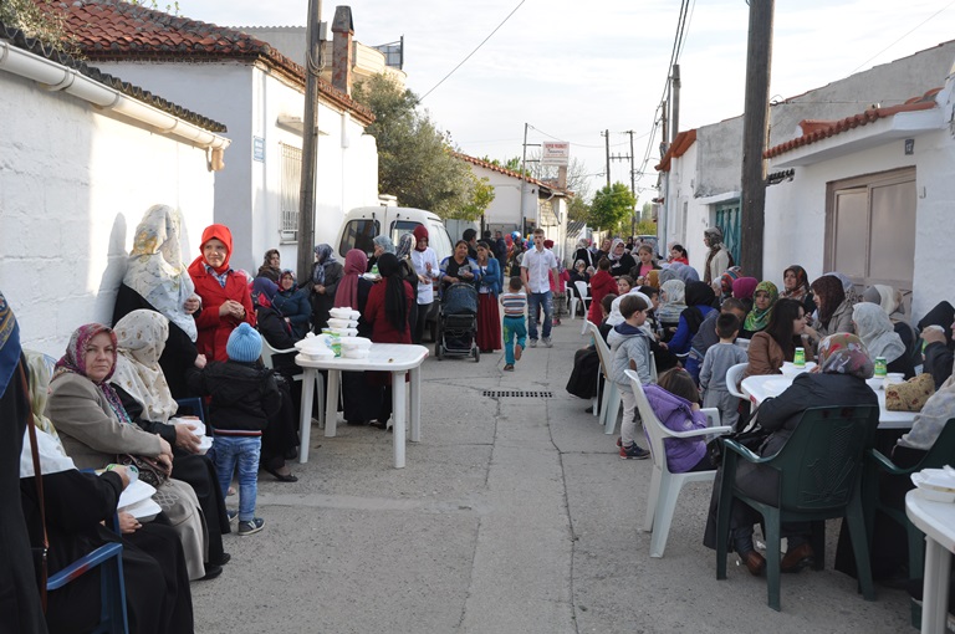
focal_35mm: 39
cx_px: 478
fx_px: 1033
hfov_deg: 49.6
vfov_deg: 34.1
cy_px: 317
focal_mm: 26
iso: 200
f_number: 7.1
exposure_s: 1/250
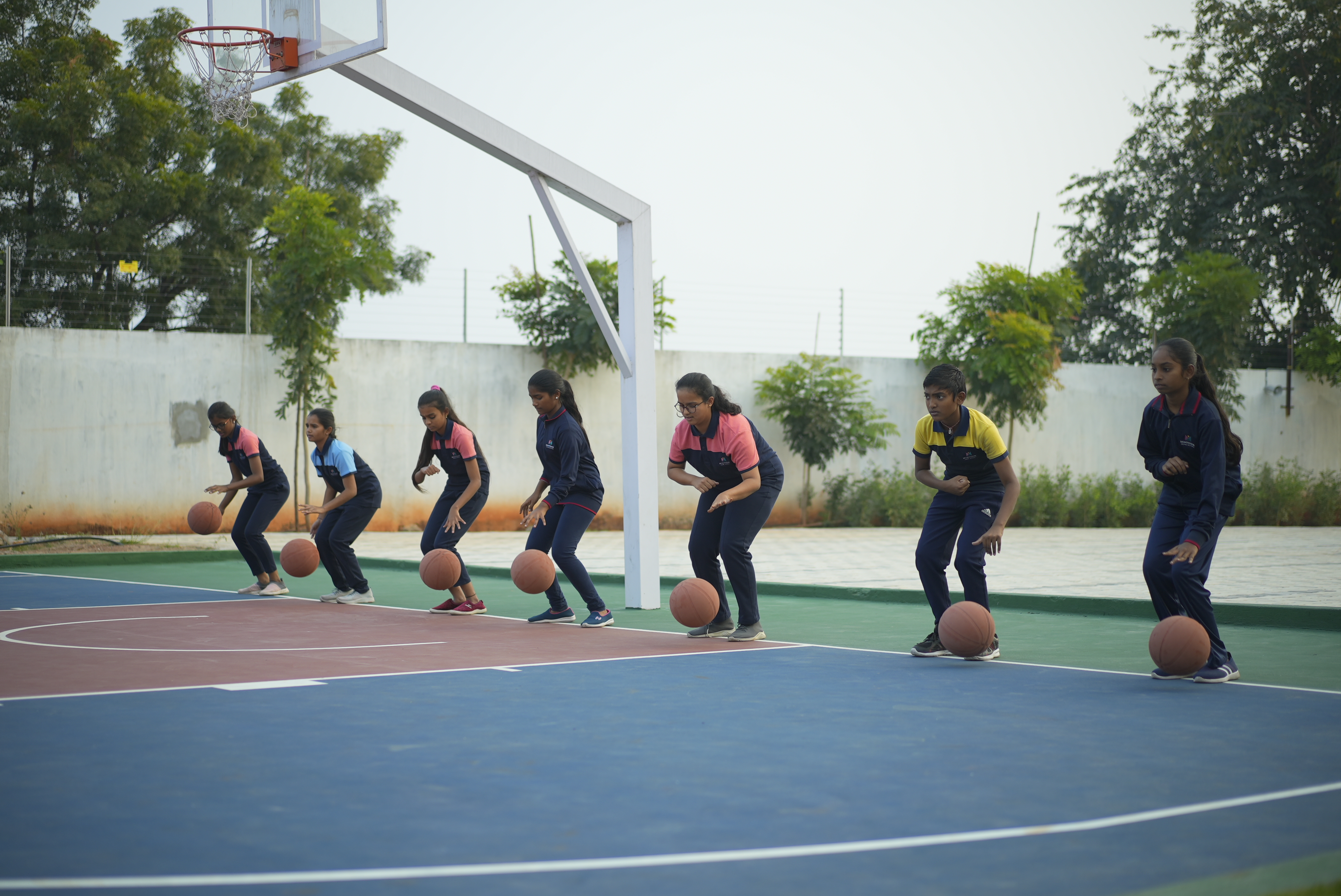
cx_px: 670
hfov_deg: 36.2
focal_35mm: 55
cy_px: 448
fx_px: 2050
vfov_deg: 24.6
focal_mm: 55
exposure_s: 1/800
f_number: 2
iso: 160
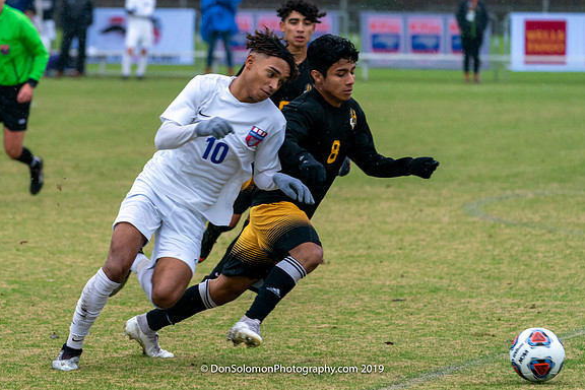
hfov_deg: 6.6
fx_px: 5070
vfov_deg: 4.4
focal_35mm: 312
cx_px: 169
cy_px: 204
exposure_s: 1/1000
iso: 2500
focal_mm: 218
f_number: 5.6
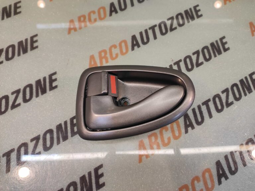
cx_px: 128
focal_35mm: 17
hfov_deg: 91.1
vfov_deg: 74.7
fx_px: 125
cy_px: 96
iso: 87
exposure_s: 1/33
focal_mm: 4.74
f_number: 1.79
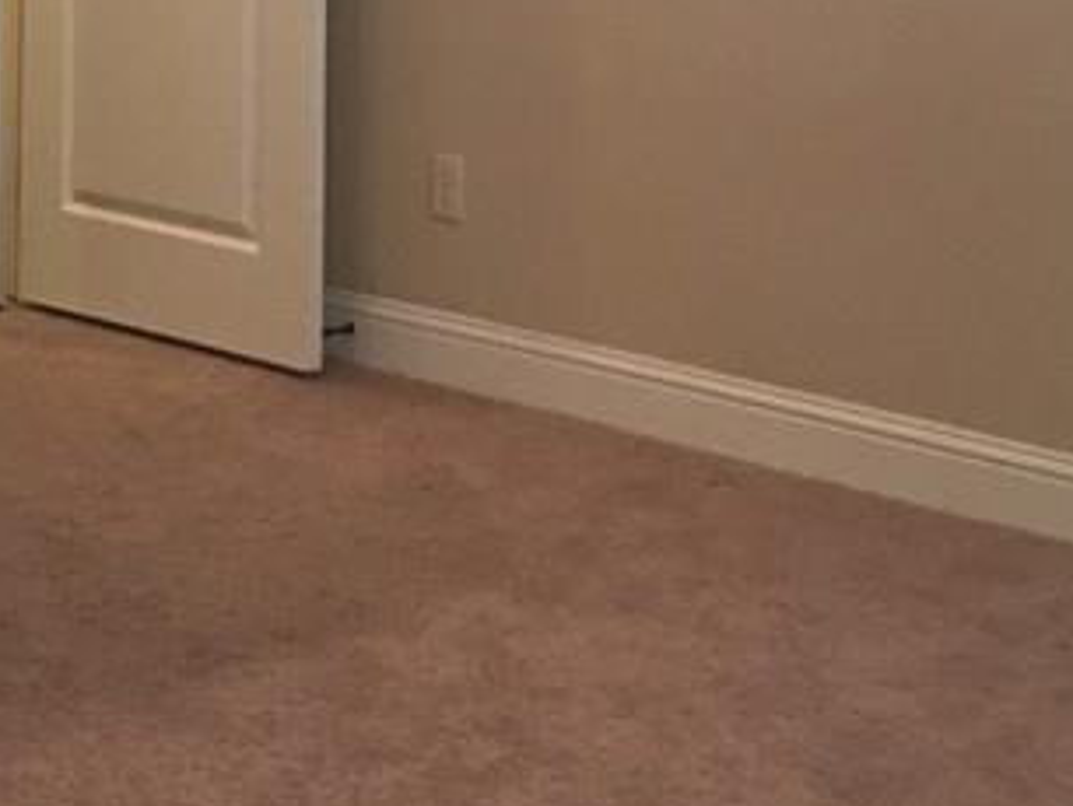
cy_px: -491
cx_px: 270
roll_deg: -1.0
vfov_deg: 14.1
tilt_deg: +1.0
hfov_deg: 20.1
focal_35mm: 97
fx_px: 3009
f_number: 2.2
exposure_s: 1/30
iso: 125
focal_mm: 4.15
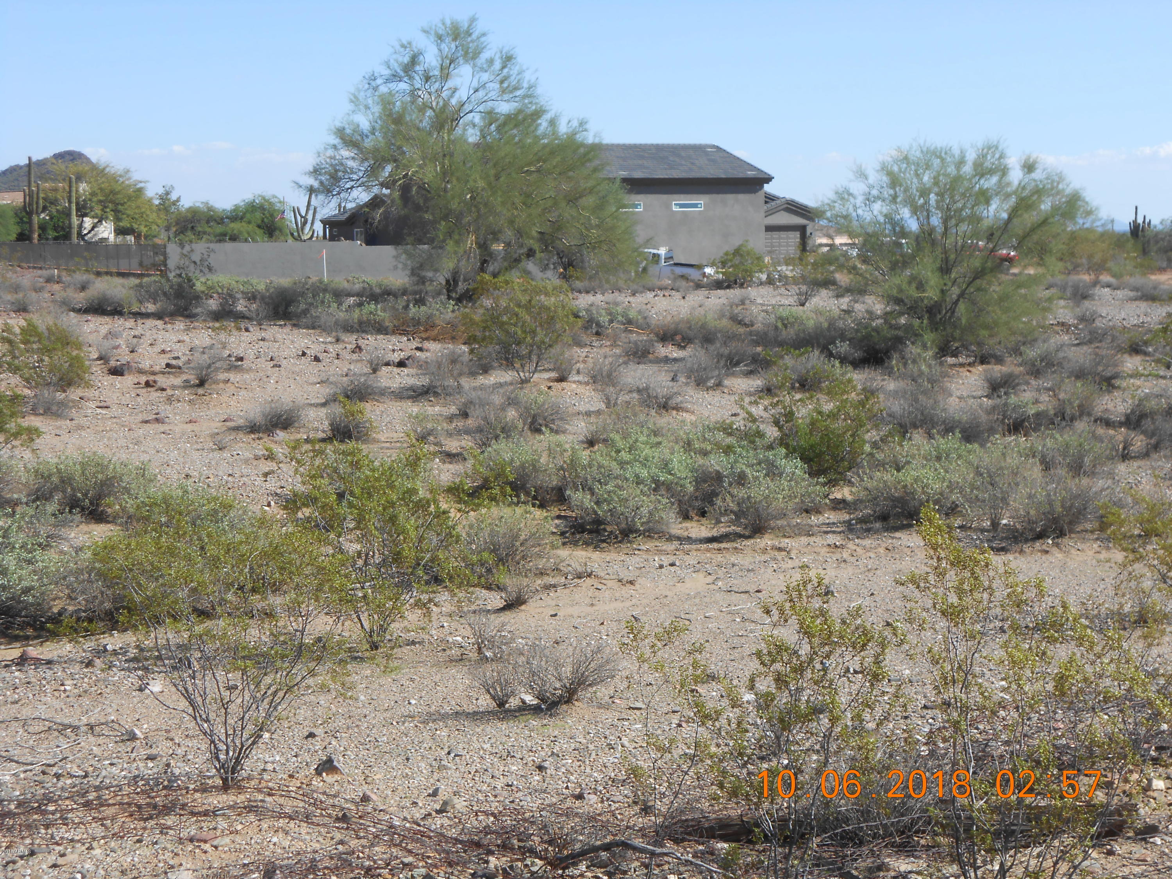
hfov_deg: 30.7
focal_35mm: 63
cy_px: 440
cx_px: 586
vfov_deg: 23.3
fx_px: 2133
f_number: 5.6
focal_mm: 11.3
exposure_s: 1/320
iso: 80
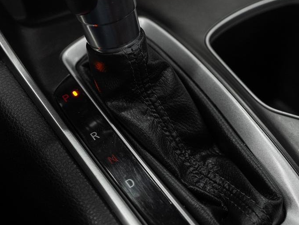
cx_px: 105
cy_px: 37
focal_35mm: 70
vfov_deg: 20.7
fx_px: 605
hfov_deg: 27.6
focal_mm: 34.3
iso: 640
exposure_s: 1/40
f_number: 3.5
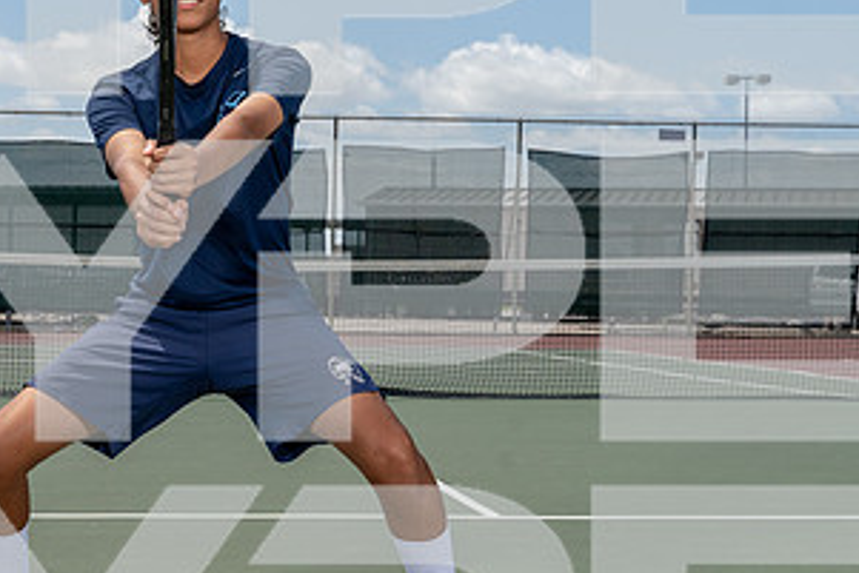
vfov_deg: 17.7
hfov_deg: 25.9
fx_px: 1838
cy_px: 292
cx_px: 203
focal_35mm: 77
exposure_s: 1/1250
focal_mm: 40
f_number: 8
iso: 250
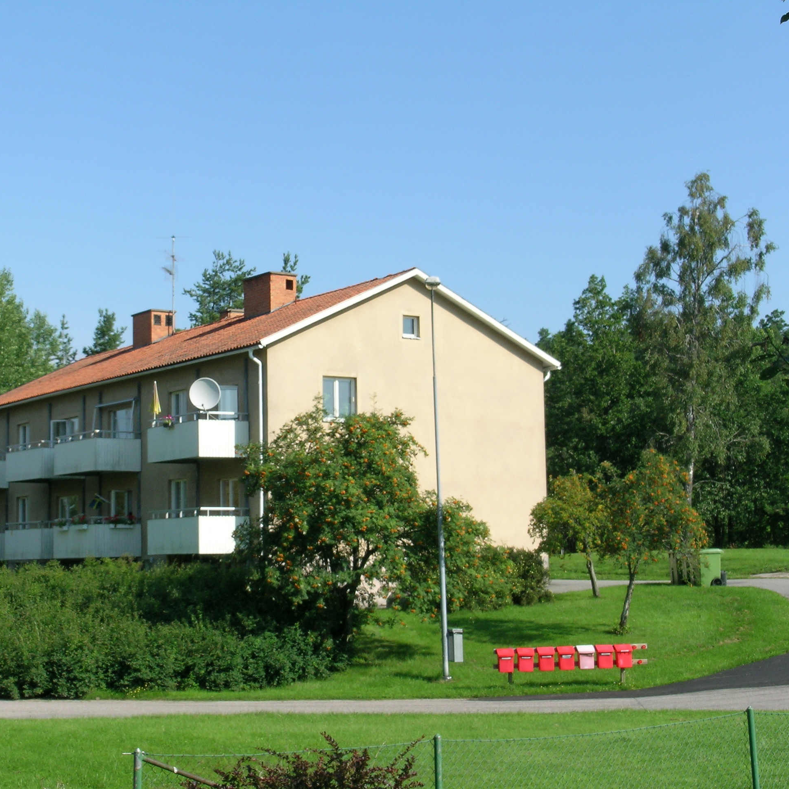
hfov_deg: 27.1
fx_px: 1625
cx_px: 264
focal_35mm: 63
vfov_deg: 27.3
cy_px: 398
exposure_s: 1/219
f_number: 7
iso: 50
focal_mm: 11.1
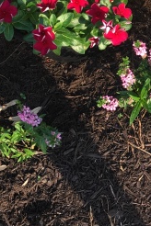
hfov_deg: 13.1
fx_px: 617
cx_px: 240
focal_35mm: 98
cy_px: 50
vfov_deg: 20.6
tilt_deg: -48.1
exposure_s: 1/120
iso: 25
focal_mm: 4.15
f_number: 2.2
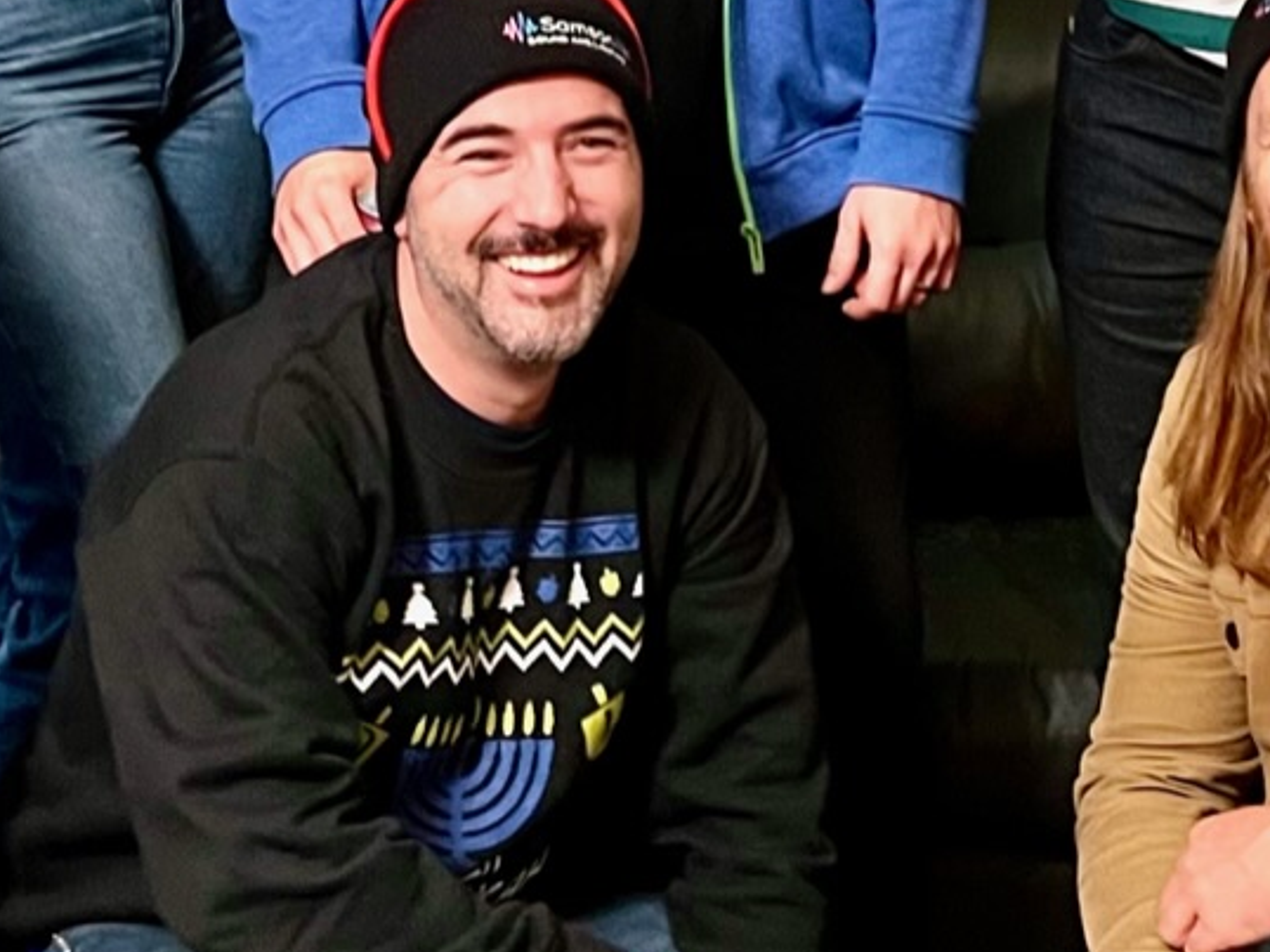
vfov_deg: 14.5
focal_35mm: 99
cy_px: -184
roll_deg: -0.1
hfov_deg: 19.7
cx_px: 971
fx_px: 3631
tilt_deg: +0.7
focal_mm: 5.7
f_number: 1.5
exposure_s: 1/40
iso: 400
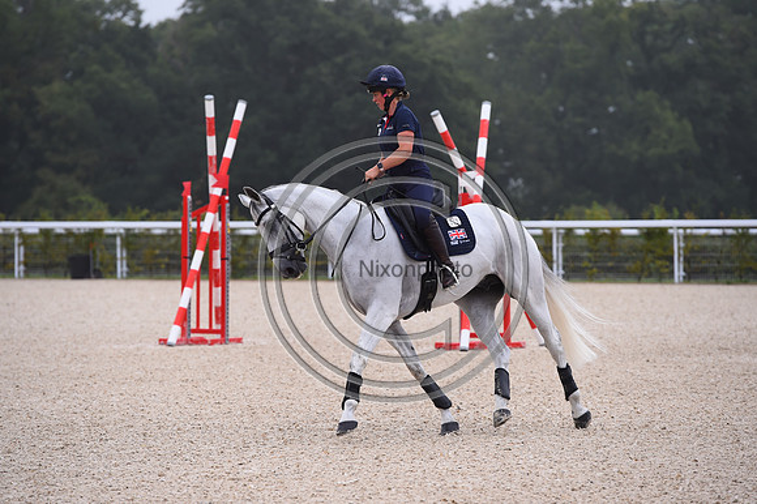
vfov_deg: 7.6
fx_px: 3783
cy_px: 252
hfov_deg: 11.4
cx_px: 378
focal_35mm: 180
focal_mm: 180
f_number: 5
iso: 560
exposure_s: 1/800
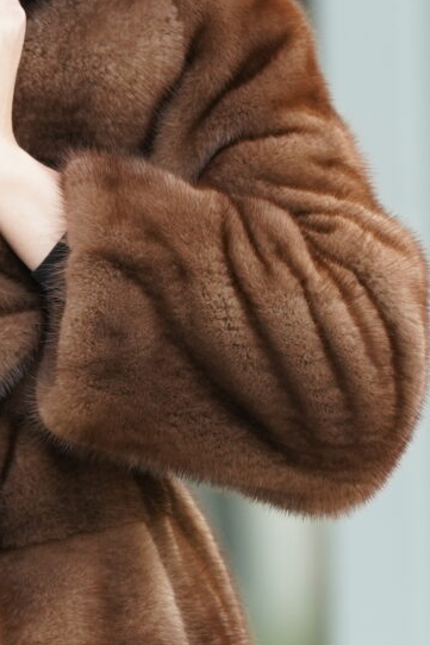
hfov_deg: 1.5
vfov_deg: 2.2
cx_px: -412
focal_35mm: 945
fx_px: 16941
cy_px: 470
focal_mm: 200
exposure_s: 1/250
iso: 250
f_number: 2.8
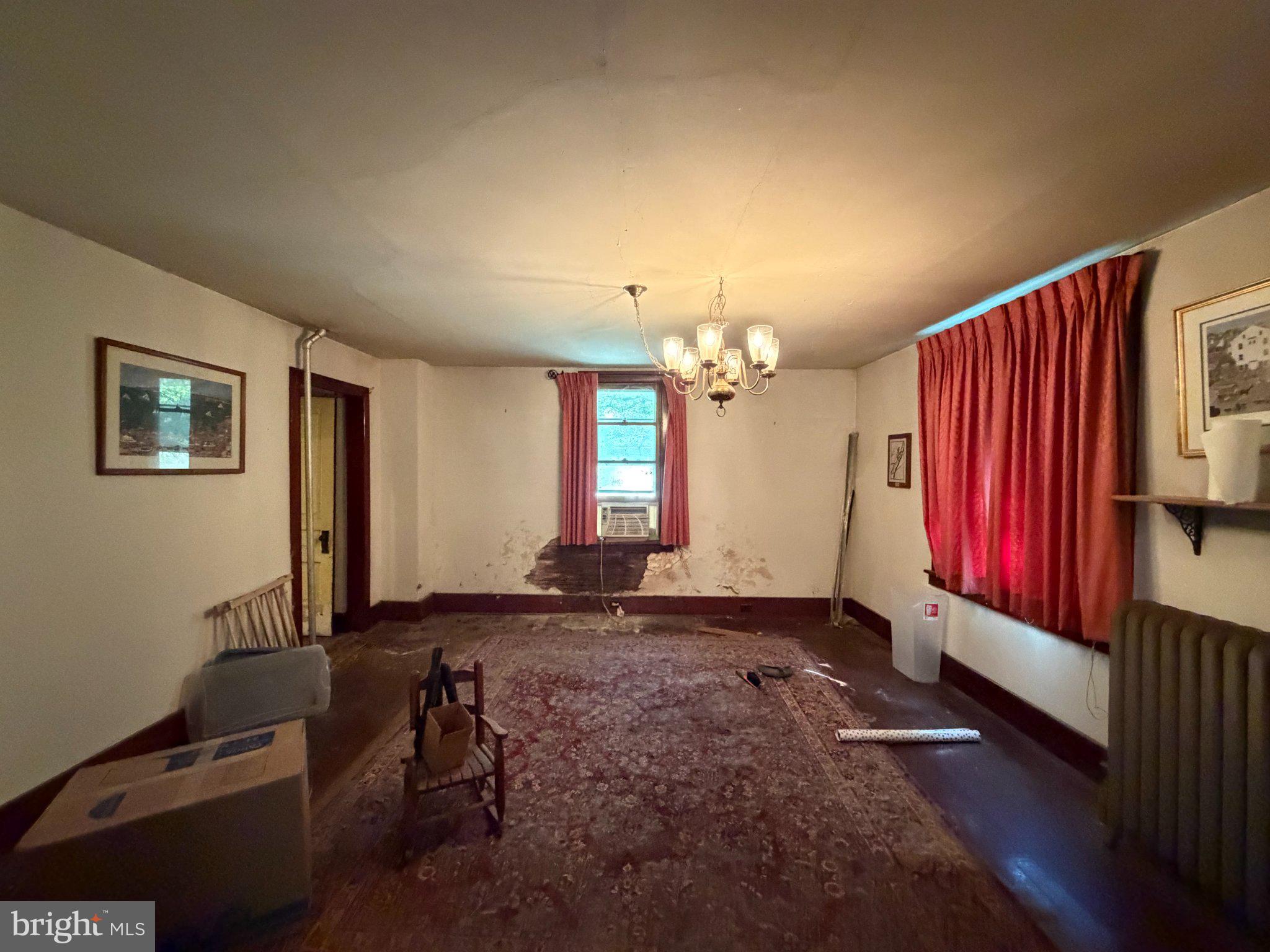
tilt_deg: -0.7
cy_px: 476
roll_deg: -0.9
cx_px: 635
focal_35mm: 14
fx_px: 514
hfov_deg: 102.1
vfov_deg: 85.7
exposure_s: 1/60
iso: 1000
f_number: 2.2
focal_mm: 2.22
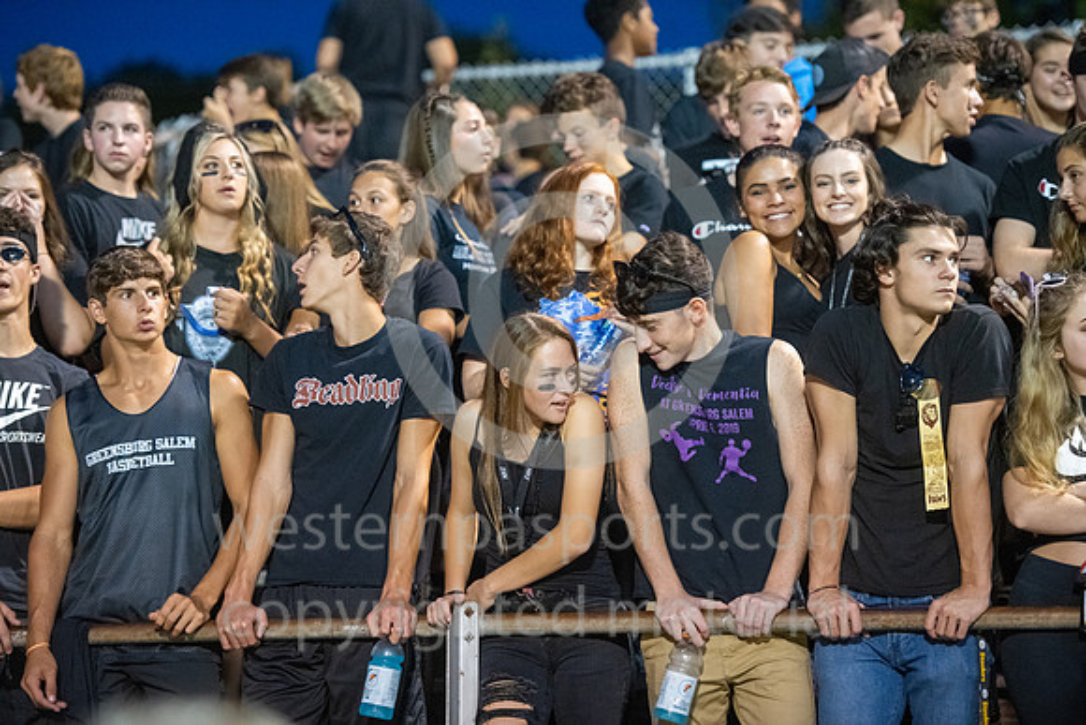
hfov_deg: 16.4
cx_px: 543
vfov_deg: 11.0
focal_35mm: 125
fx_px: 3772
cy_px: 362
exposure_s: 1/400
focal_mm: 125
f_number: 2.8
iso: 6400
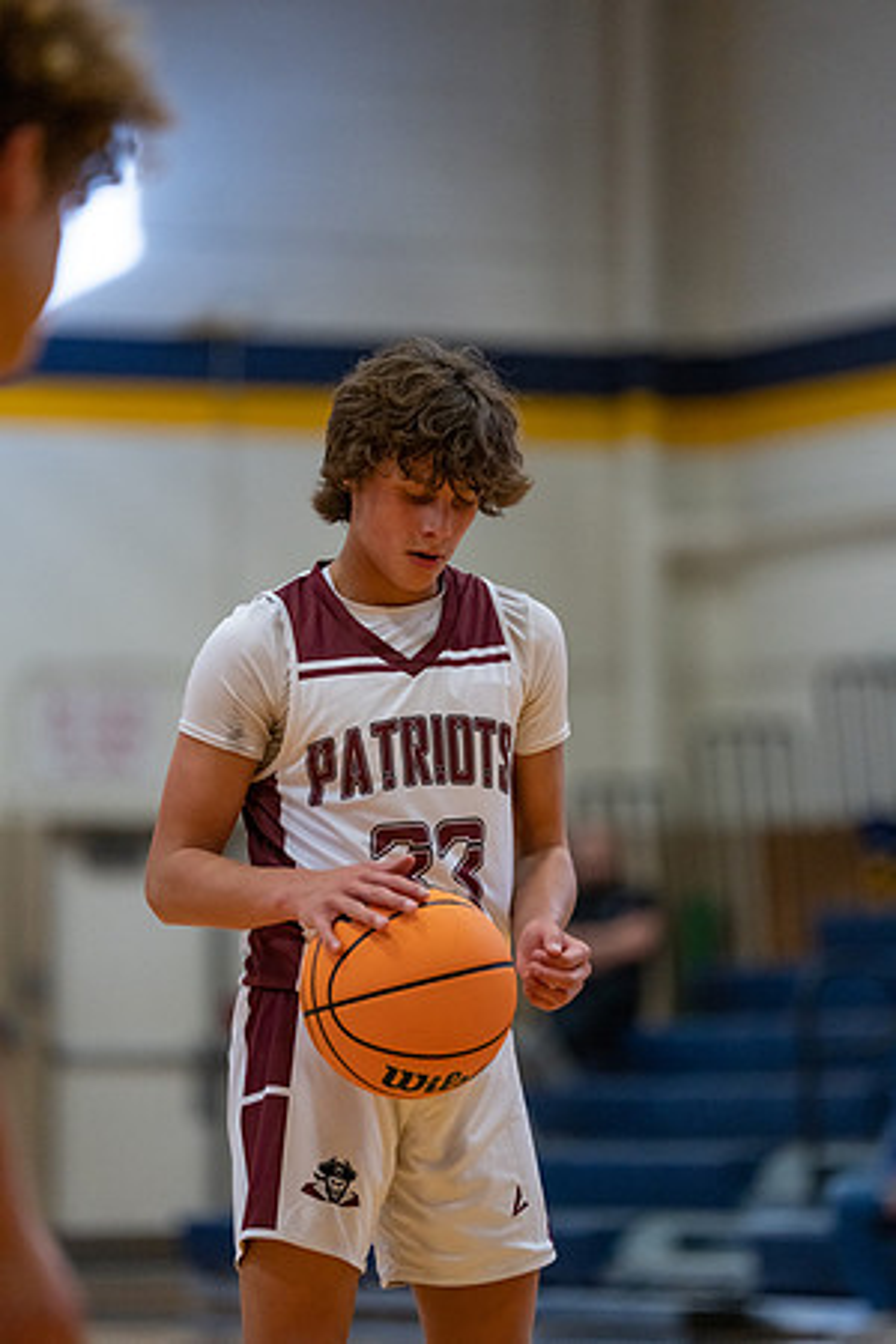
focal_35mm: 197
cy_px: 672
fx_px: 7354
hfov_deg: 7.0
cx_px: 448
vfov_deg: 10.4
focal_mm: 197
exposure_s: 1/1000
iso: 5000
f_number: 2.8
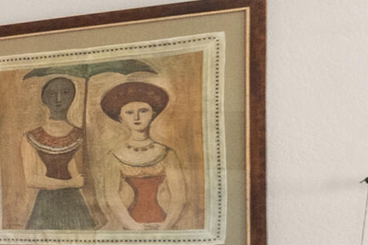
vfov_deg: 14.4
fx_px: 961
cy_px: 227
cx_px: -616
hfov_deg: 13.0
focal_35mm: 94
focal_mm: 10
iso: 1000
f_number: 11
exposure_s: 1/8
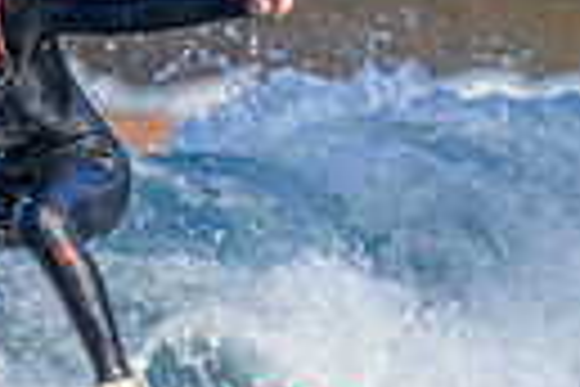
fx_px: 79309
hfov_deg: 0.4
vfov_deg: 0.3
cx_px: 553
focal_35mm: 4923
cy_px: 473
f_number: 6.3
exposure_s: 1/2000
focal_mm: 800
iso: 500
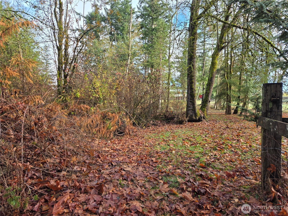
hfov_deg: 73.9
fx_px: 191
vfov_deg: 58.9
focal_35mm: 23
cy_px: 108
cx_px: 144
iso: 25
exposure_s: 1/335
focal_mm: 5.4
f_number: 1.8
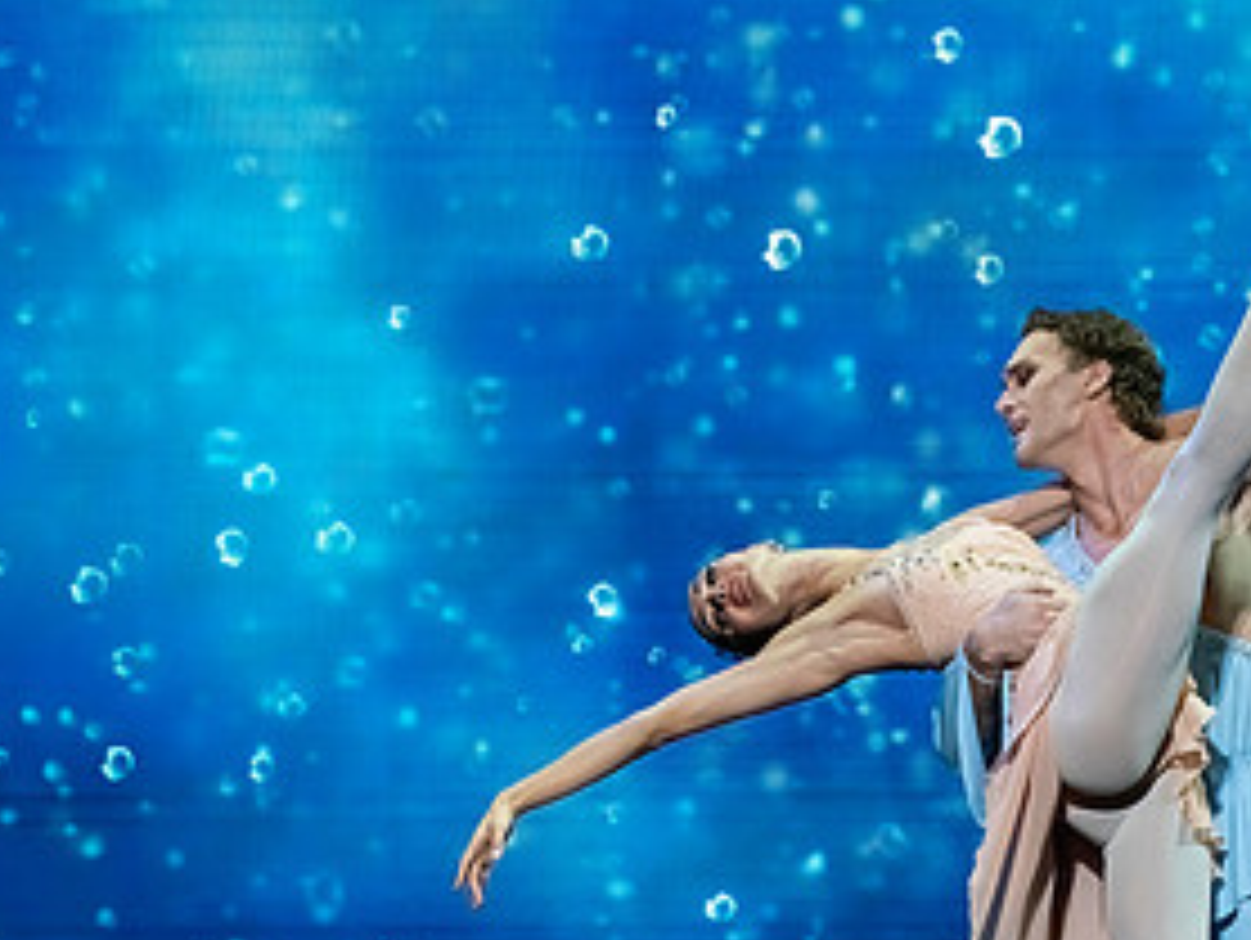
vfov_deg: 1.9
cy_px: 591
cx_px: 1376
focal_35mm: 780
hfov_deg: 2.5
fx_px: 28213
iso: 6400
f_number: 5.6
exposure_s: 1/400
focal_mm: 318
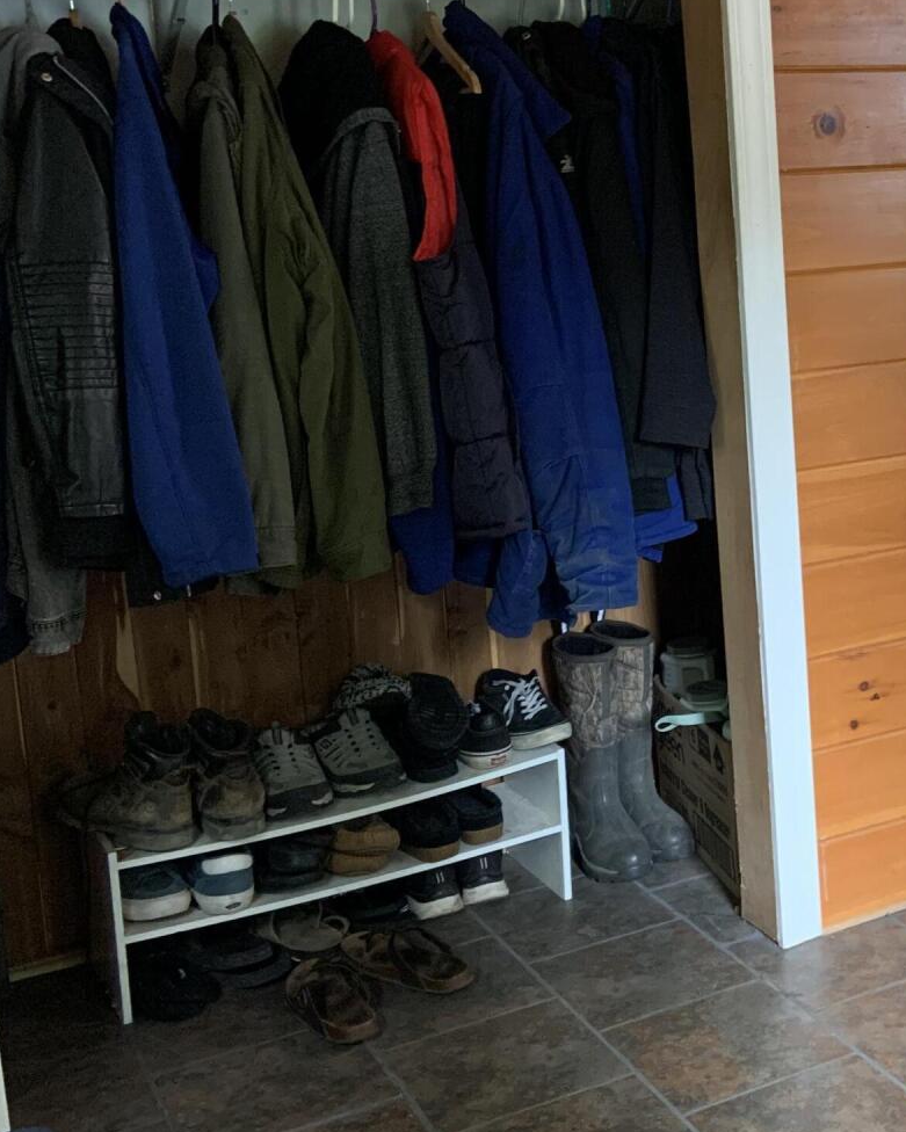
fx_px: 1743
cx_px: 846
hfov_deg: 27.9
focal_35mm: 52
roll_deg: +2.7
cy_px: 498
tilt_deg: -8.8
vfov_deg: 35.9
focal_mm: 4.25
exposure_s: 1/40
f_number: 1.8
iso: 320
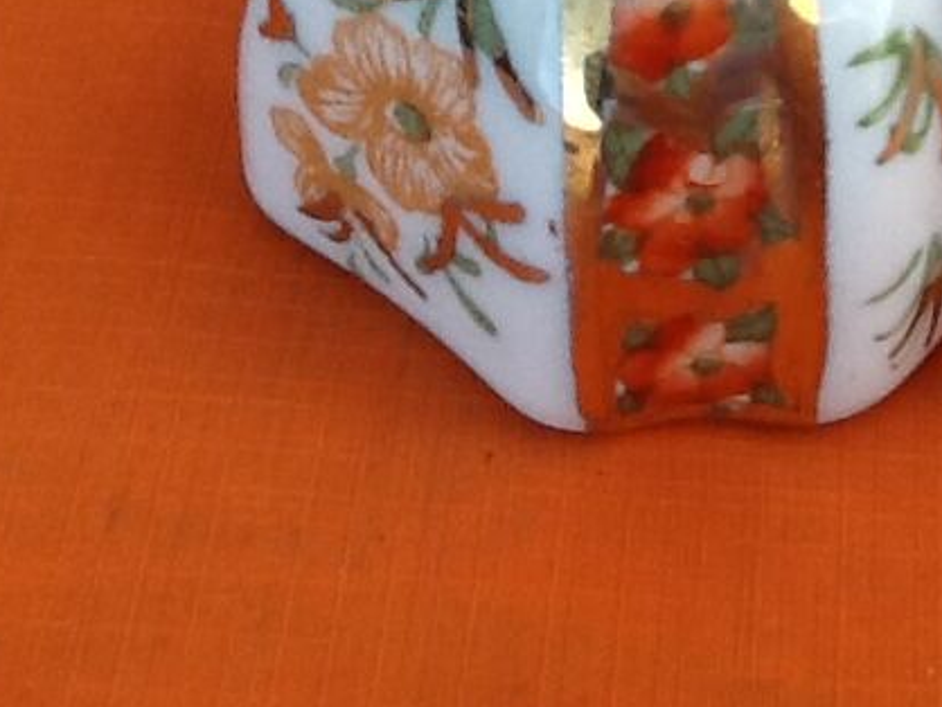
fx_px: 2750
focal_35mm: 101
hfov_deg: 19.4
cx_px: 654
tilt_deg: -49.6
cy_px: -11
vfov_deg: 14.4
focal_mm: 2.03
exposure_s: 1/122
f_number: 2.4
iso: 40
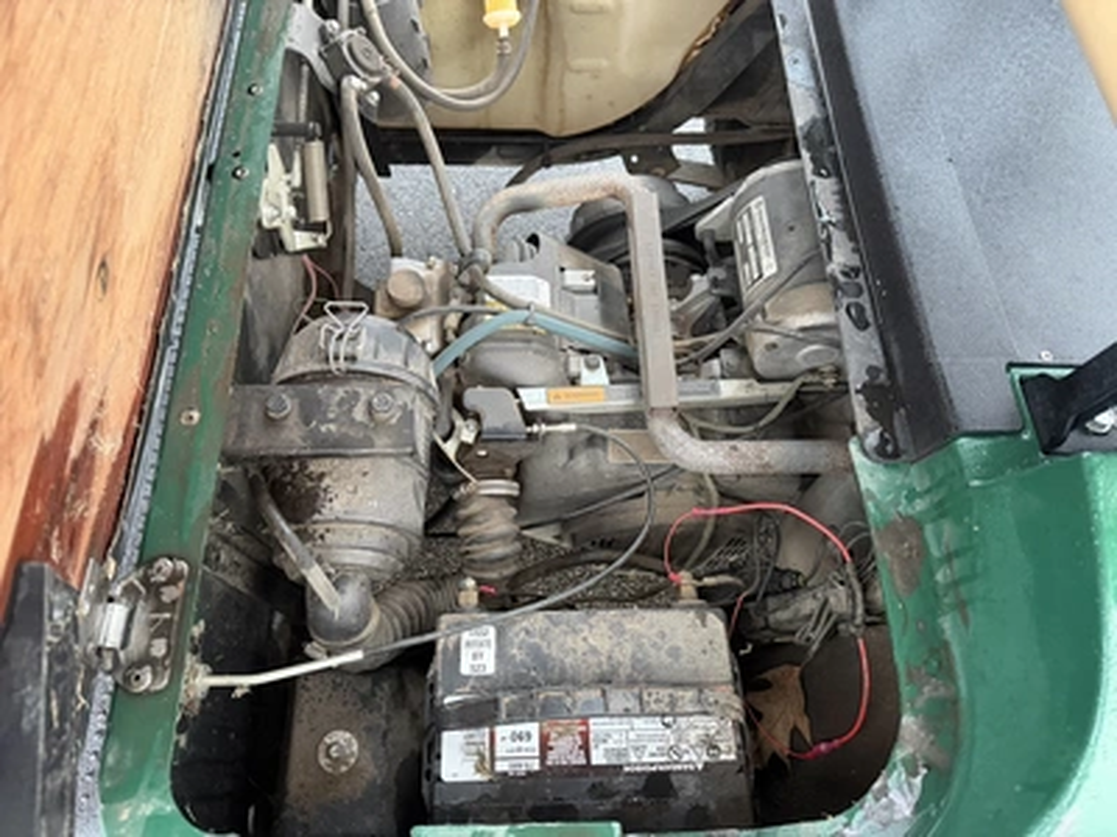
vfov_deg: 56.8
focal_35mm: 24
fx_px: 774
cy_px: 418
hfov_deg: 71.6
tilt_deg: -63.1
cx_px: 558
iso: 800
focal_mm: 6.76
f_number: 1.78
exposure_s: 1/59
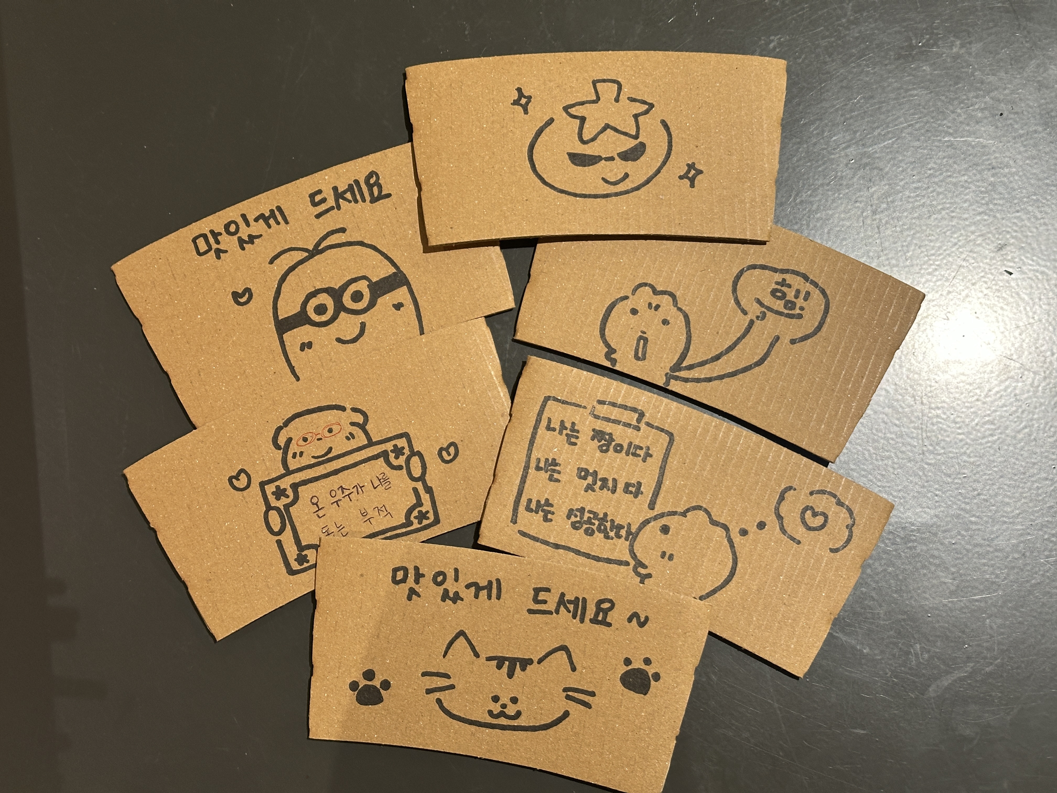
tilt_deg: -81.6
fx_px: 1466
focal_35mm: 48
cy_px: 396
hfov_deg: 39.7
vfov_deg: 30.3
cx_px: 528
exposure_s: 1/60
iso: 200
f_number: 1.78
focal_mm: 6.86
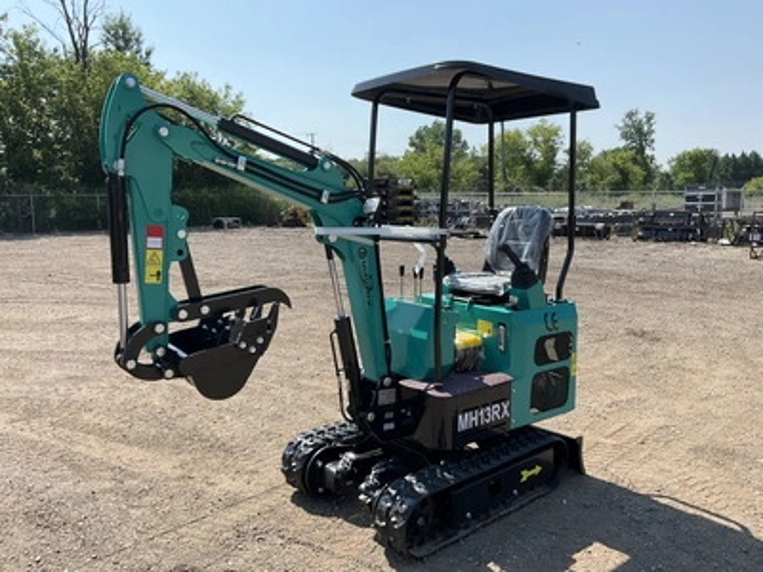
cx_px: 382
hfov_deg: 61.7
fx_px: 639
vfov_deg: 48.2
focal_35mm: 29
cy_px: 286
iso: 25
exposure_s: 1/1412
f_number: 1.8
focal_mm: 3
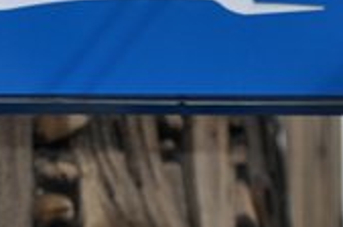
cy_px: -88
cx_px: 148
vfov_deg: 2.2
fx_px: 5953
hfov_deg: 3.3
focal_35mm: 626
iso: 220
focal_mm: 110
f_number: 5.3
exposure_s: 1/200
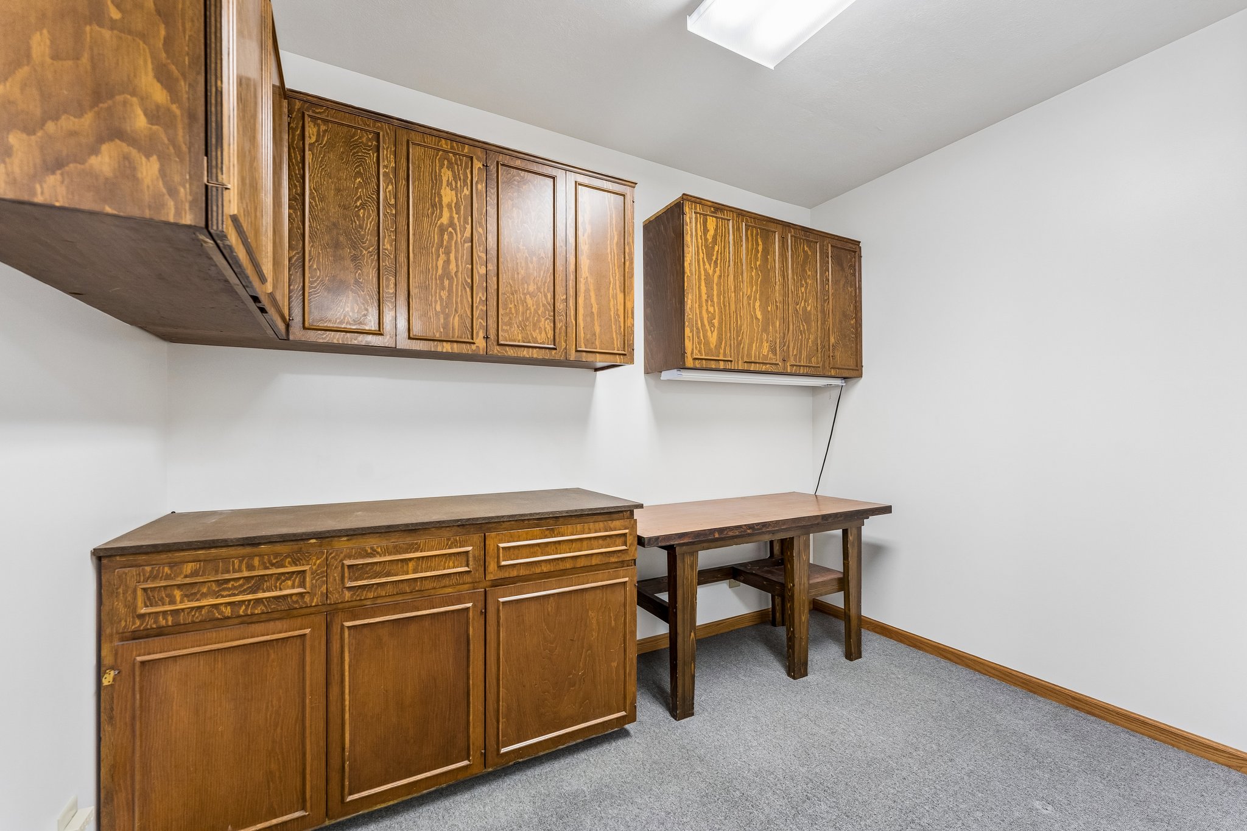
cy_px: 416
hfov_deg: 104.3
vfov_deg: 81.2
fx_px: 485
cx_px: 624
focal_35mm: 14
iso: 500
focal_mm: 14
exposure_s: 1/8
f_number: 6.3
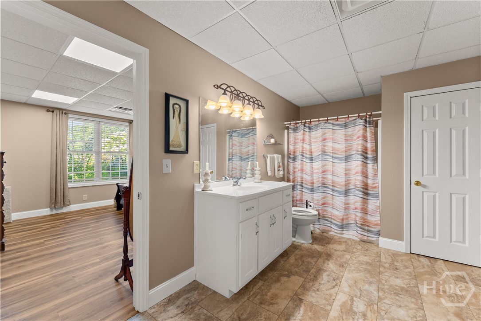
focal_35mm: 14
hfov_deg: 104.2
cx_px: 240
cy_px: 160
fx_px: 187
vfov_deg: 81.2
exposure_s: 1/15
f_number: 7.1
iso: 800
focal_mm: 14
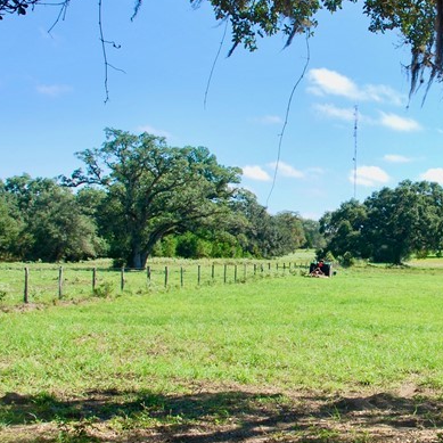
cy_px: 196
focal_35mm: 64
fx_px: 927
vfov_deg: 26.9
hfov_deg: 26.3
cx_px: 362
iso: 100
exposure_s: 1/200
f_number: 7.1
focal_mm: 18
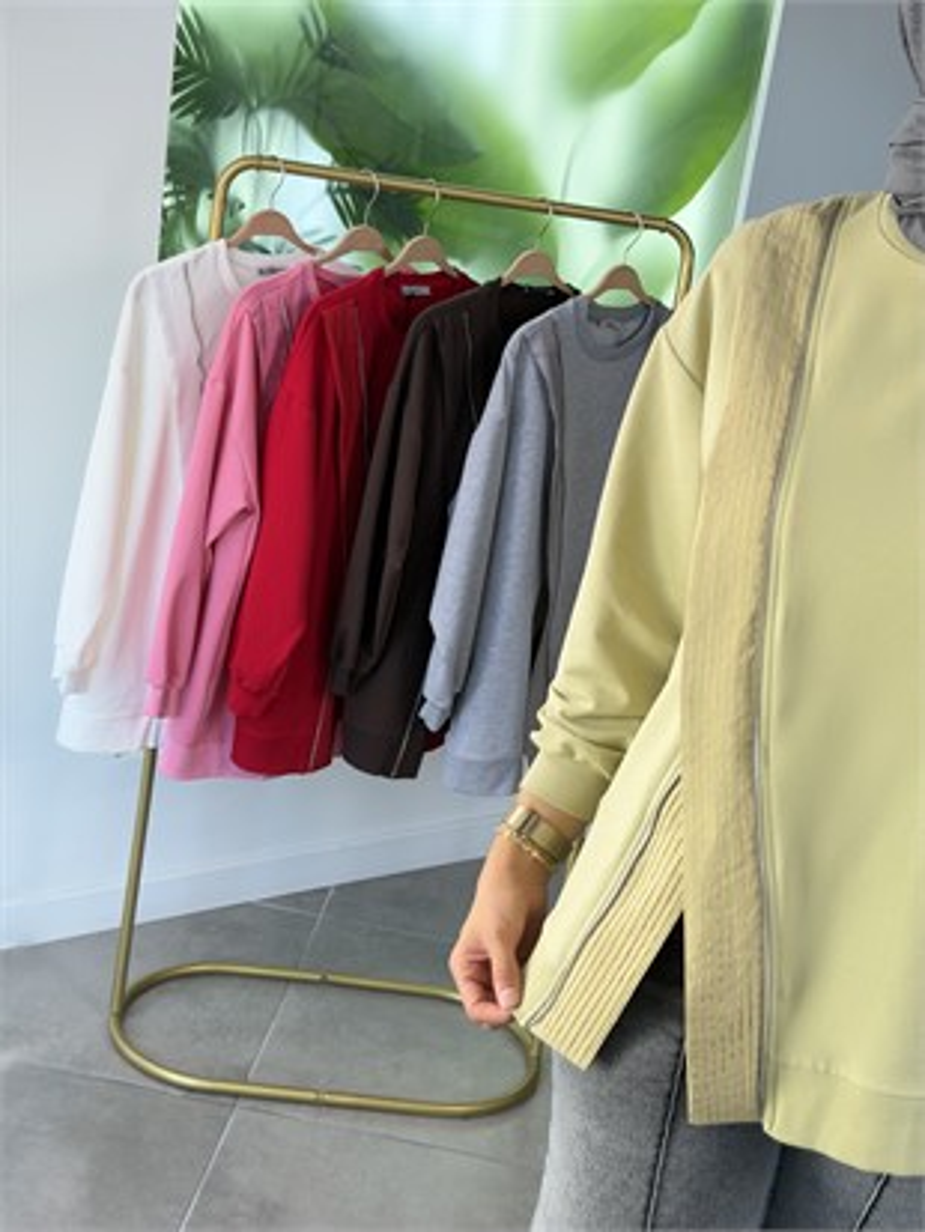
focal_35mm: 48
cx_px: 462
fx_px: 1709
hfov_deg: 30.3
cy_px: 616
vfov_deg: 39.6
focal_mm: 6.76
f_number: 1.78
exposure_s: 1/121
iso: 50
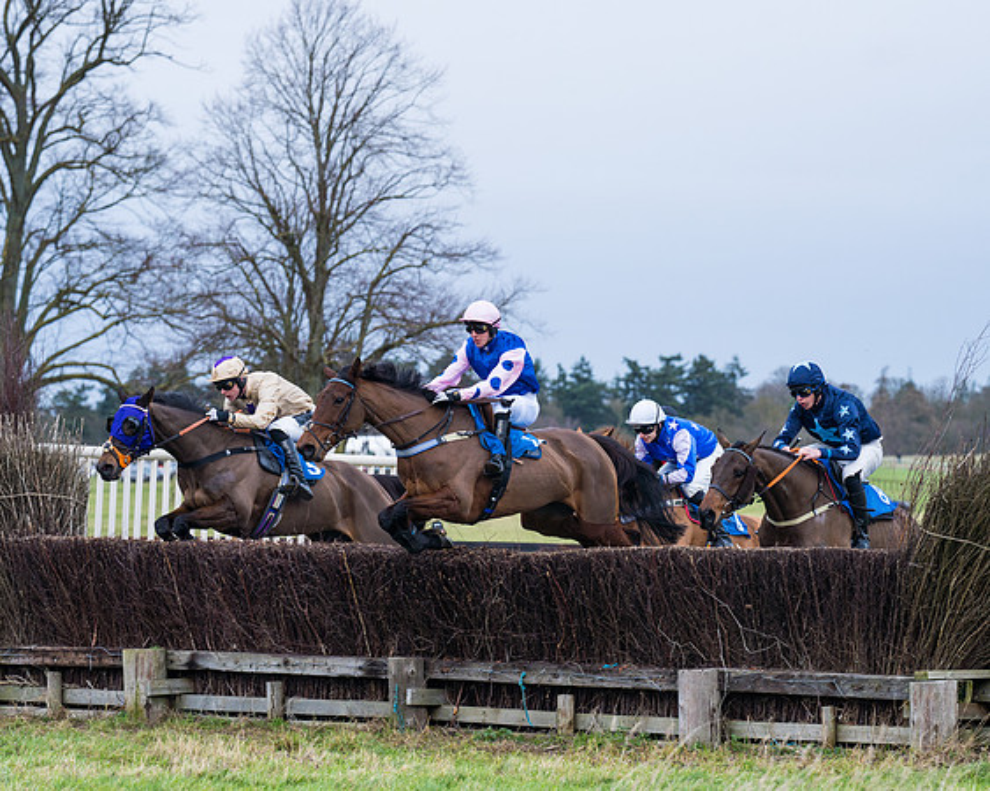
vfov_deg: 9.9
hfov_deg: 12.3
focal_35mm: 156
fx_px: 4575
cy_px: 389
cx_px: 561
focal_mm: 135
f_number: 4.5
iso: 400
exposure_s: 1/1600
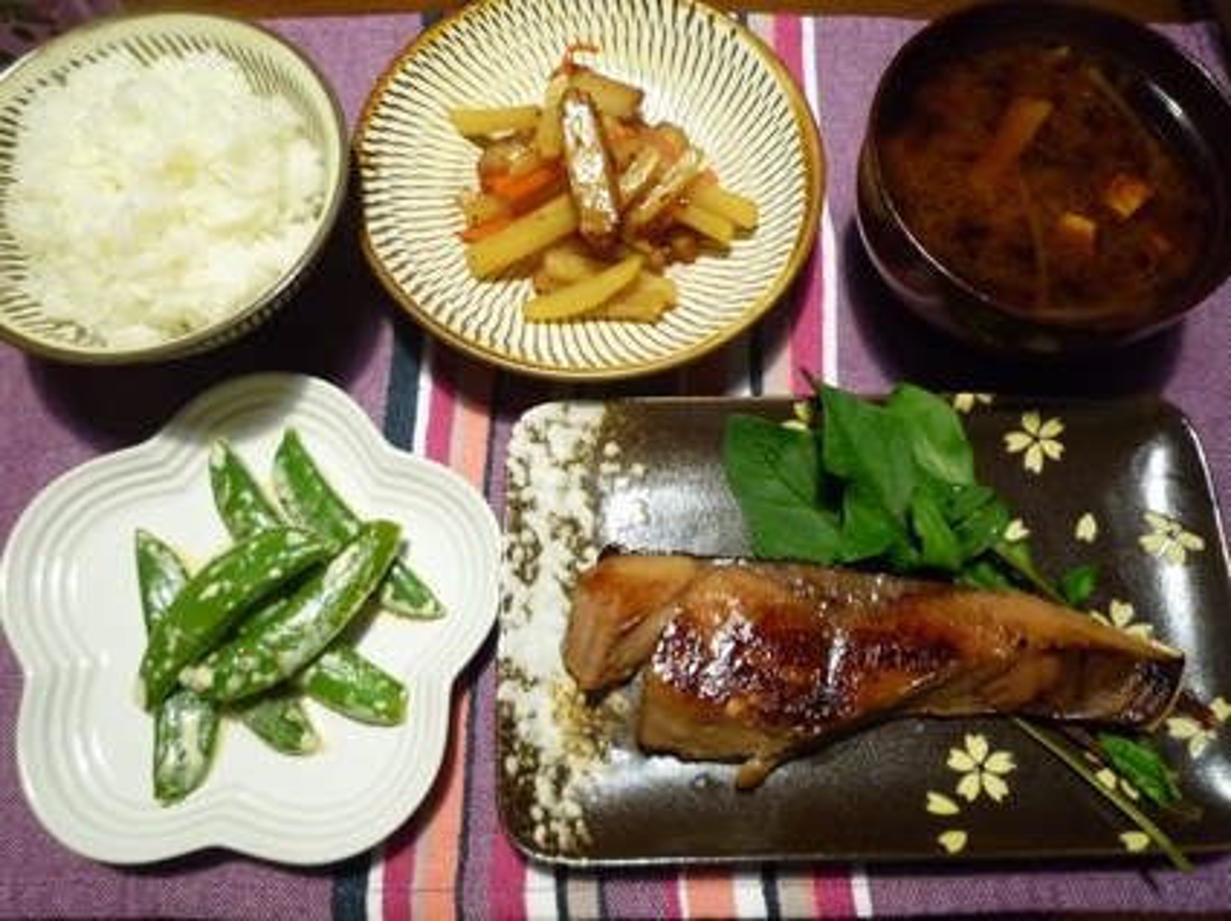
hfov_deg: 69.4
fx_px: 888
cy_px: 460
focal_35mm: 25
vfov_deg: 54.8
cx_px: 616
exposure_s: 1/8
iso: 400
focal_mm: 4.4
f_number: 2.8
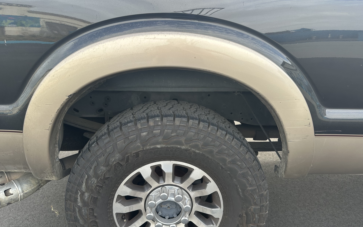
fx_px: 257
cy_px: 116
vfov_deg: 47.6
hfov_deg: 70.4
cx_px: 182
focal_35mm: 26
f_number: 1.78
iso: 80
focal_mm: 6.86
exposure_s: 1/564
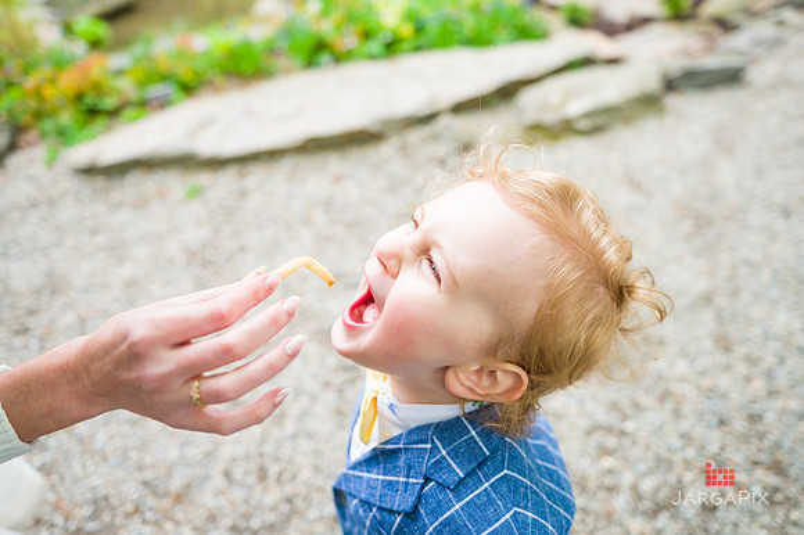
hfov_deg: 60.3
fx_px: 692
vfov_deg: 42.3
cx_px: 402
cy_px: 268
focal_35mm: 31
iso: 200
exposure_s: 1/200
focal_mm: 31
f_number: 3.5
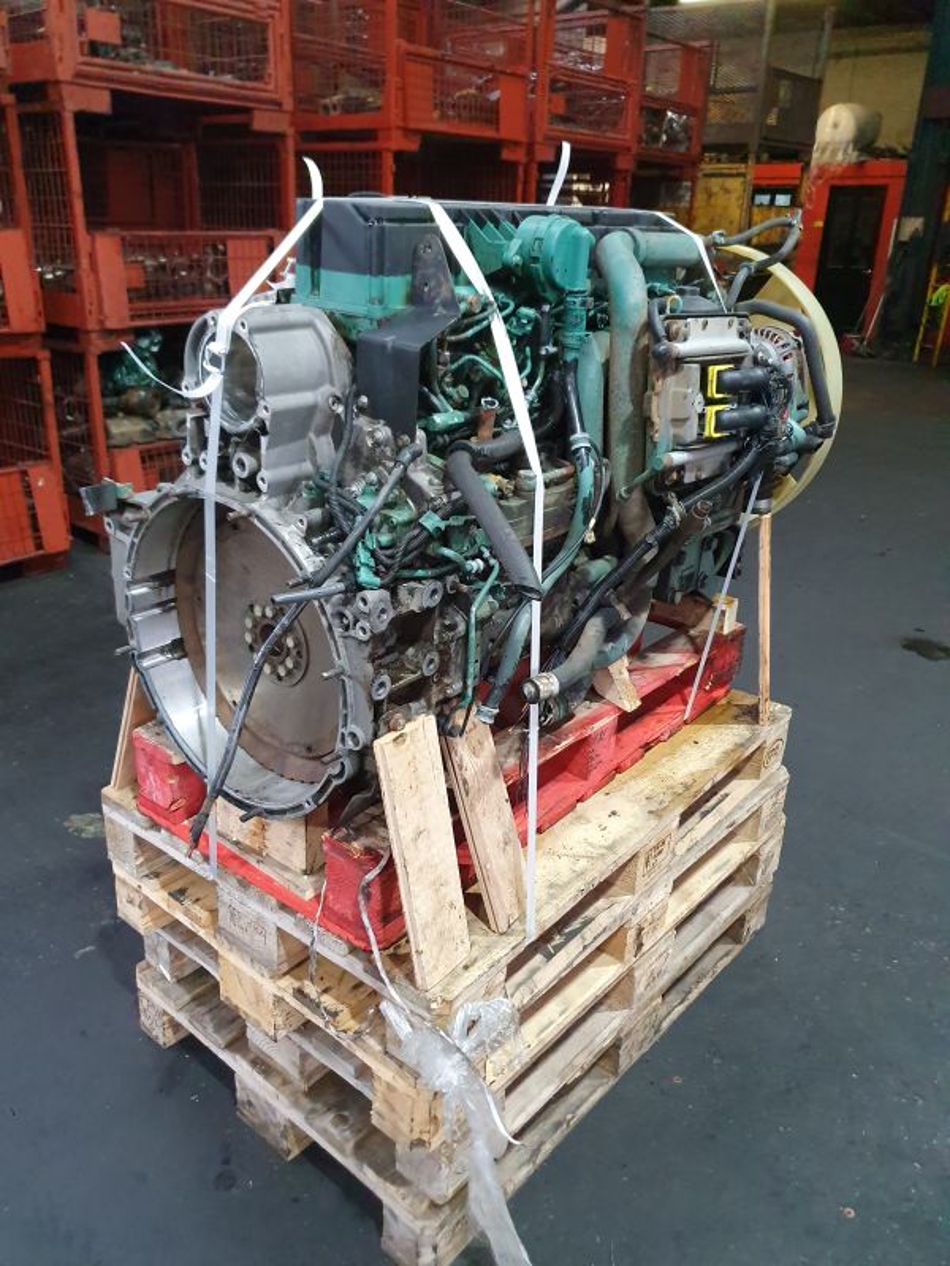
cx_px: 475
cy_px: 633
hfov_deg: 53.1
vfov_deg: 67.3
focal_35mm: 26
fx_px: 951
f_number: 1.5
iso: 640
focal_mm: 4.32
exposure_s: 1/100
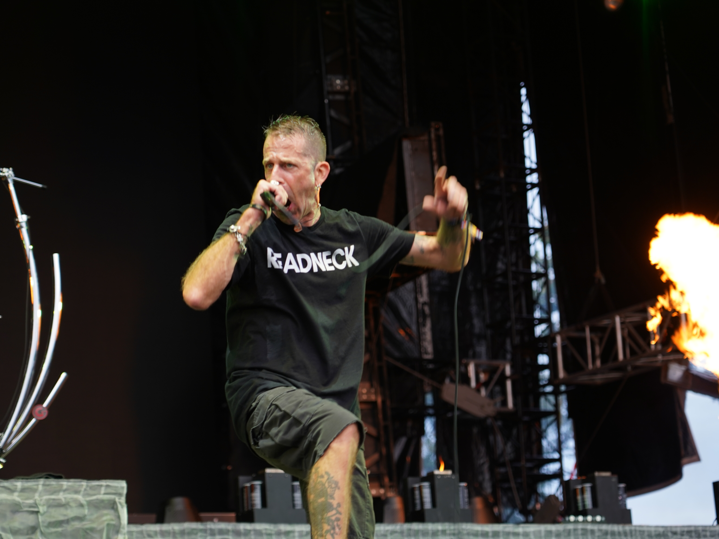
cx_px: 341
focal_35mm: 98
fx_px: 2035
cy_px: 270
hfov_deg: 20.0
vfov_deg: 15.1
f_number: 4
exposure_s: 1/100
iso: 320
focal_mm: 90
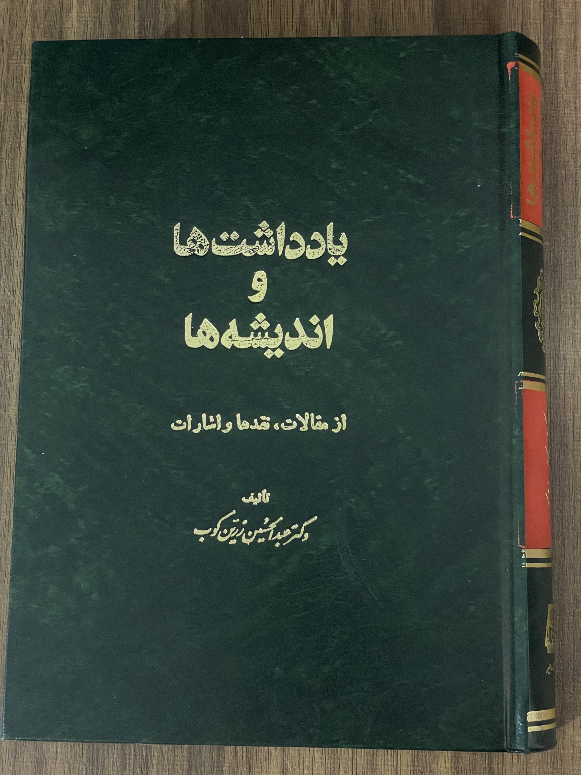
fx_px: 1164
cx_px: 290
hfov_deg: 28.0
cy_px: 388
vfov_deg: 36.8
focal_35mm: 52
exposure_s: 1/30
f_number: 2
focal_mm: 6
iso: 1600
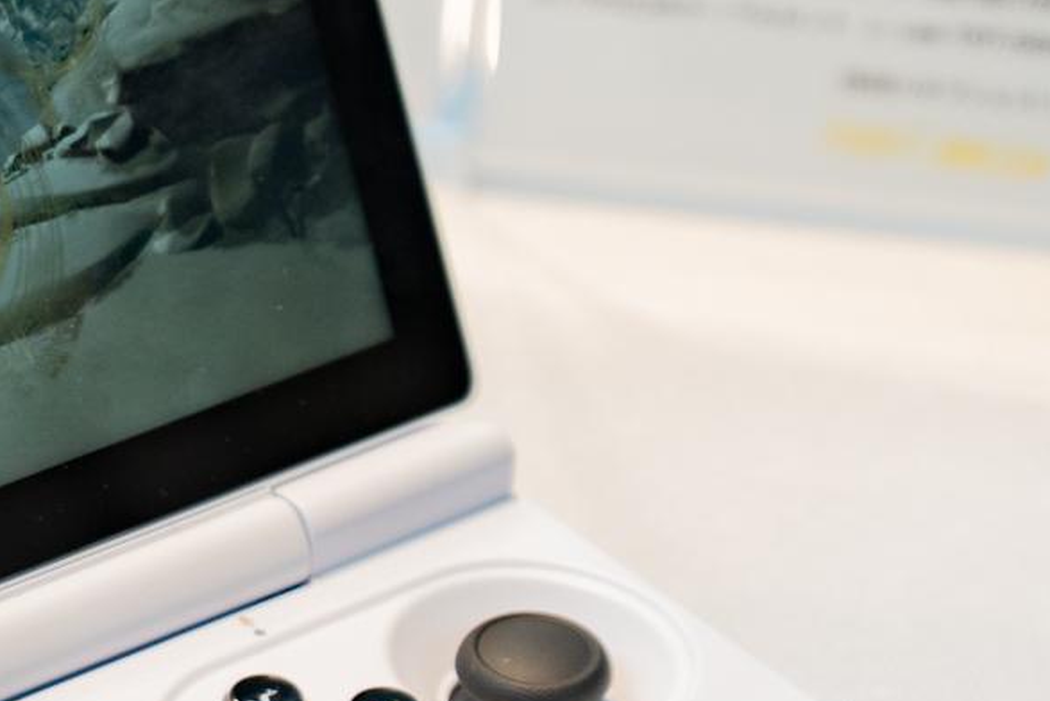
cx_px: -89
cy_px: 423
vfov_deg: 6.3
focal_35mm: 218
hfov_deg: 9.3
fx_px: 6361
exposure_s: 1/80
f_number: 4
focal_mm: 50
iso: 400
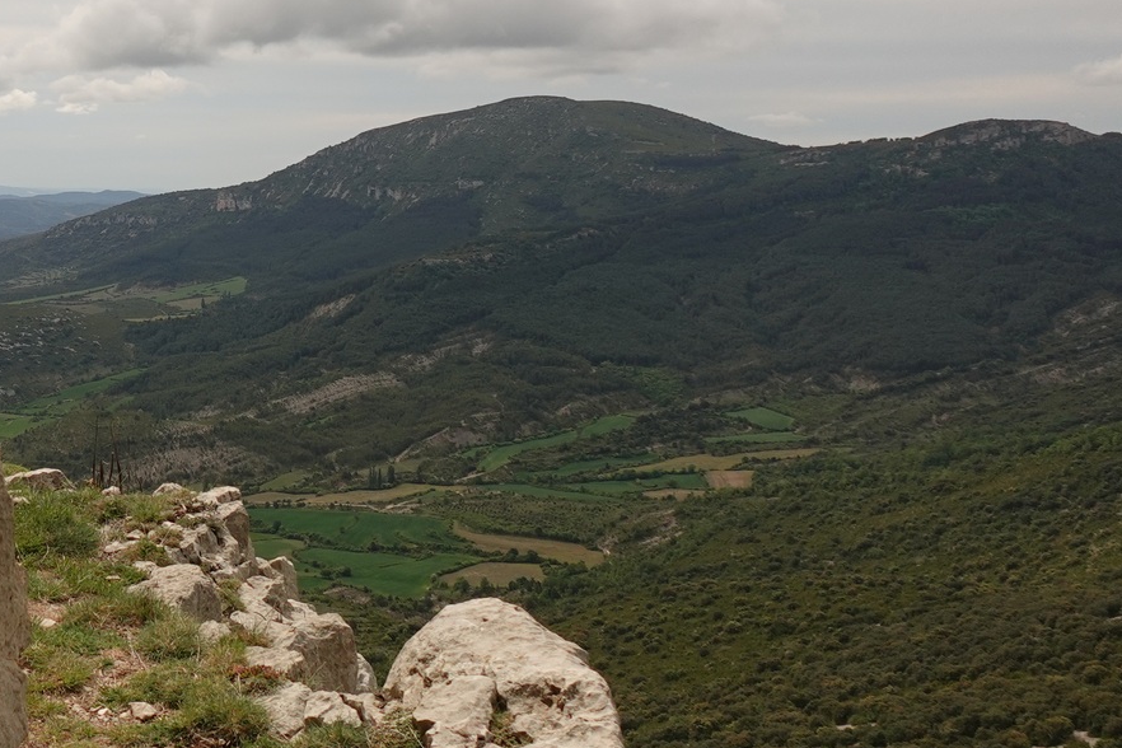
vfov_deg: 27.2
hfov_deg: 35.7
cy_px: 197
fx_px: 1527
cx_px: -43
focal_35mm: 49
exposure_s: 1/5000
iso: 125
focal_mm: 7.6
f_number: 2
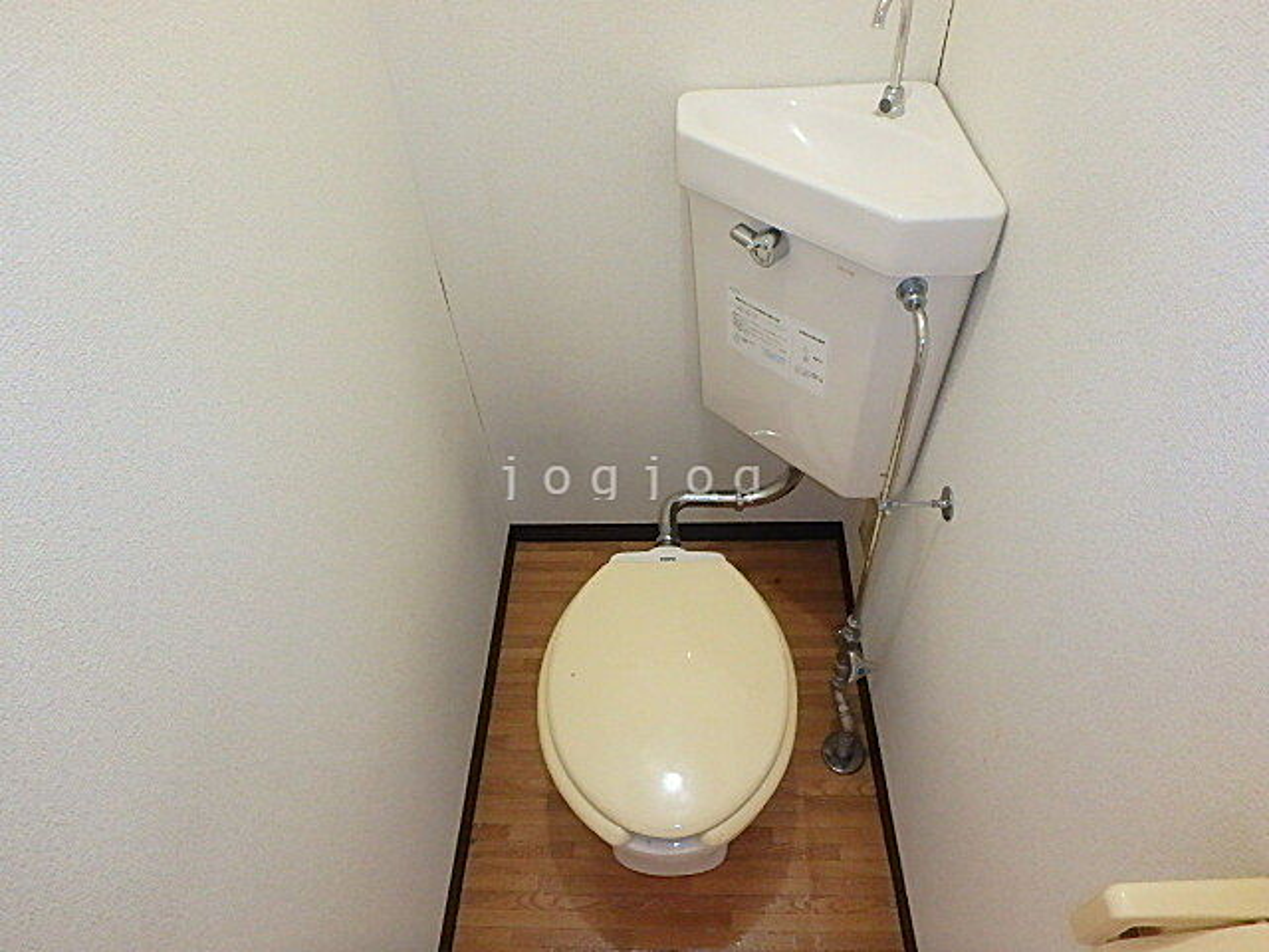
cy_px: 476
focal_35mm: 21
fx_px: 770
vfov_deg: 63.4
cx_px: 634
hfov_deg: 79.0
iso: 640
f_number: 3.5
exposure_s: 1/30
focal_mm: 3.7
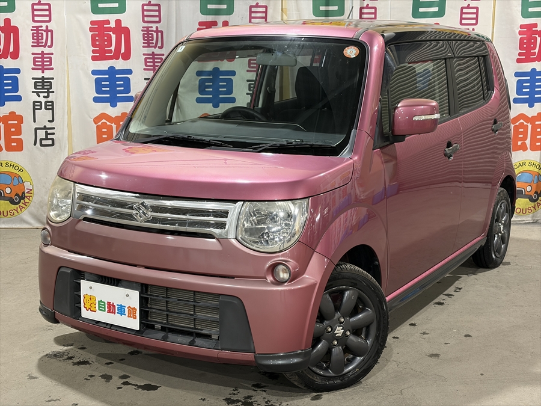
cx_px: 270
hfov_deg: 36.8
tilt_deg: -9.7
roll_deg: +0.7
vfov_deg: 28.0
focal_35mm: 52
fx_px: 813
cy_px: 203
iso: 125
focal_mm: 5.96
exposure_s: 1/50
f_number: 1.6
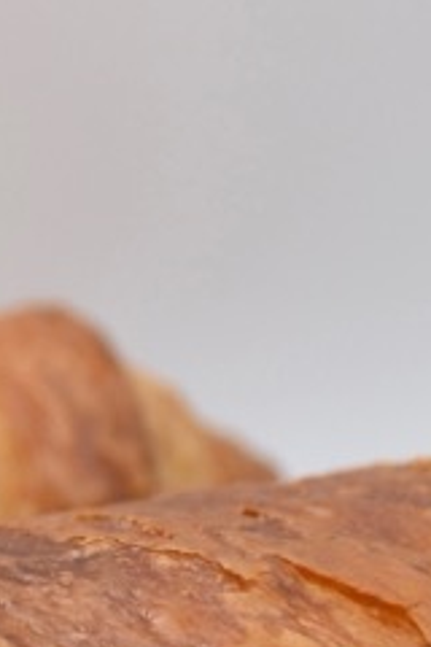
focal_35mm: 180
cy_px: 148
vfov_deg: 11.4
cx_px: -537
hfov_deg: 7.2
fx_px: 3232
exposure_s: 1/160
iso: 200
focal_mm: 24
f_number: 6.3
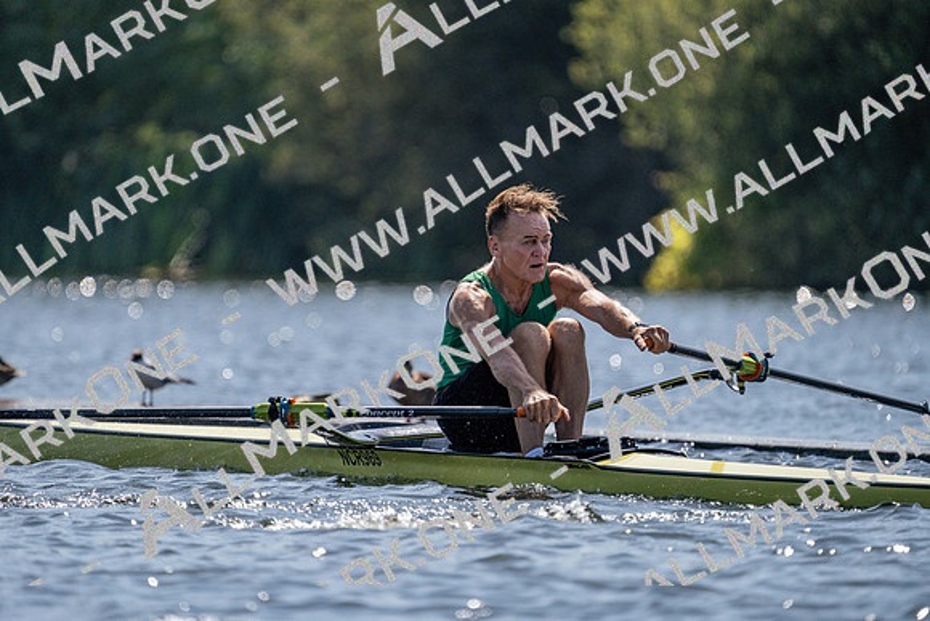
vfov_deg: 2.3
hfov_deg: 3.4
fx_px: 15503
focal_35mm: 600
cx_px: 465
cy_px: 310
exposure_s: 1/2000
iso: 320
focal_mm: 600
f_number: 6.3
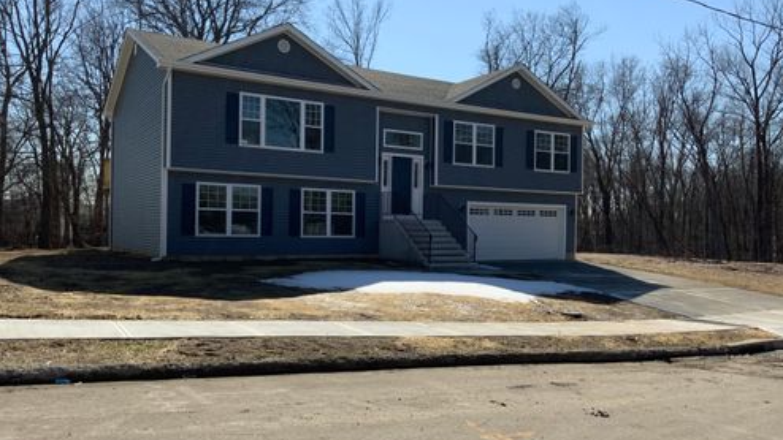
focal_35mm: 32
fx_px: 664
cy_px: 229
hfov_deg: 61.0
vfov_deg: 36.7
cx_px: 395
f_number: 1.8
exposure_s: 1/2538
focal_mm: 3
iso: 20
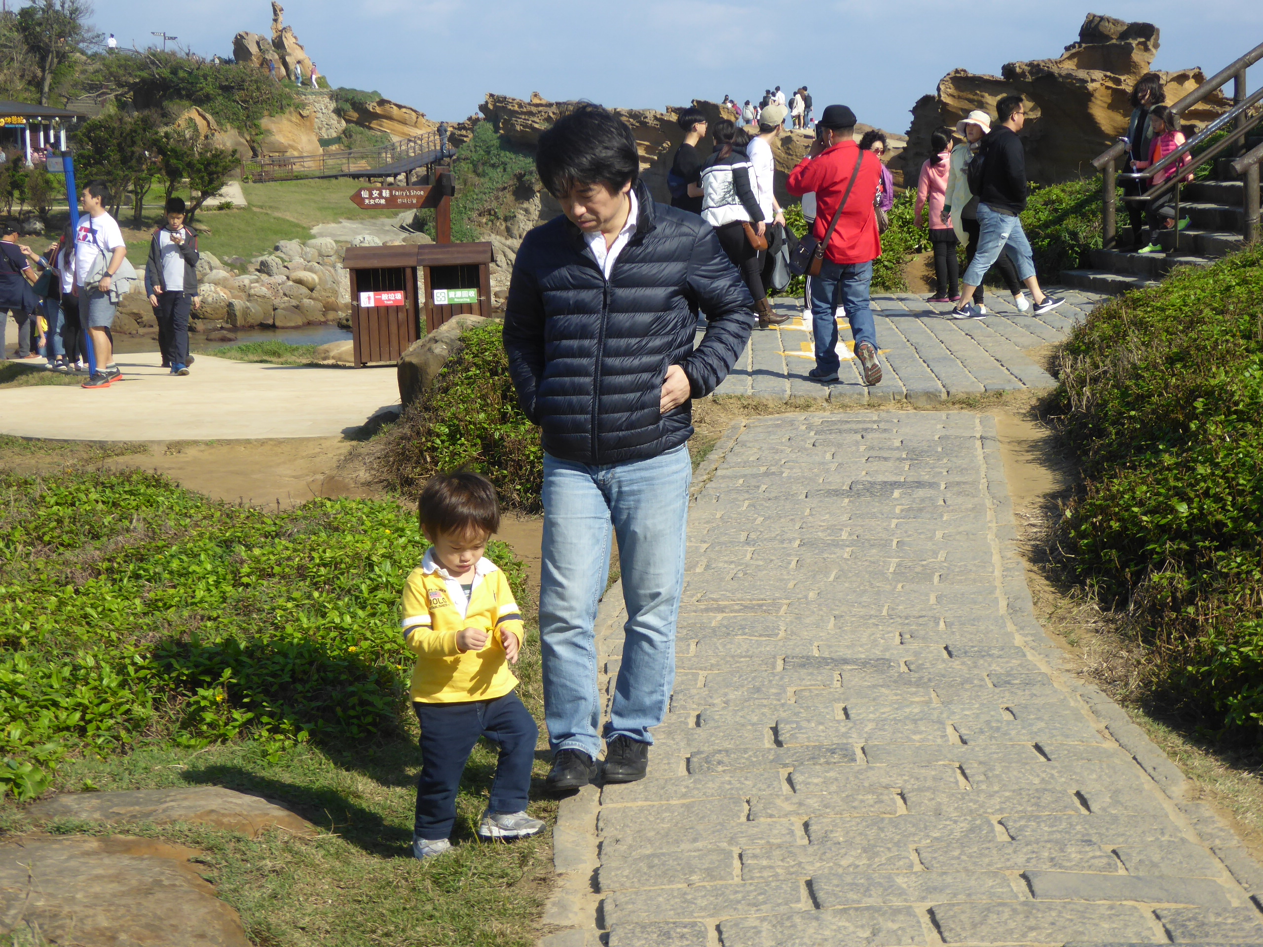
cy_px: 474
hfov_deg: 28.2
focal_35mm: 69
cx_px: 632
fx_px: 2518
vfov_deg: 21.3
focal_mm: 11.7
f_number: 4.4
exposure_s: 1/500
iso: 100
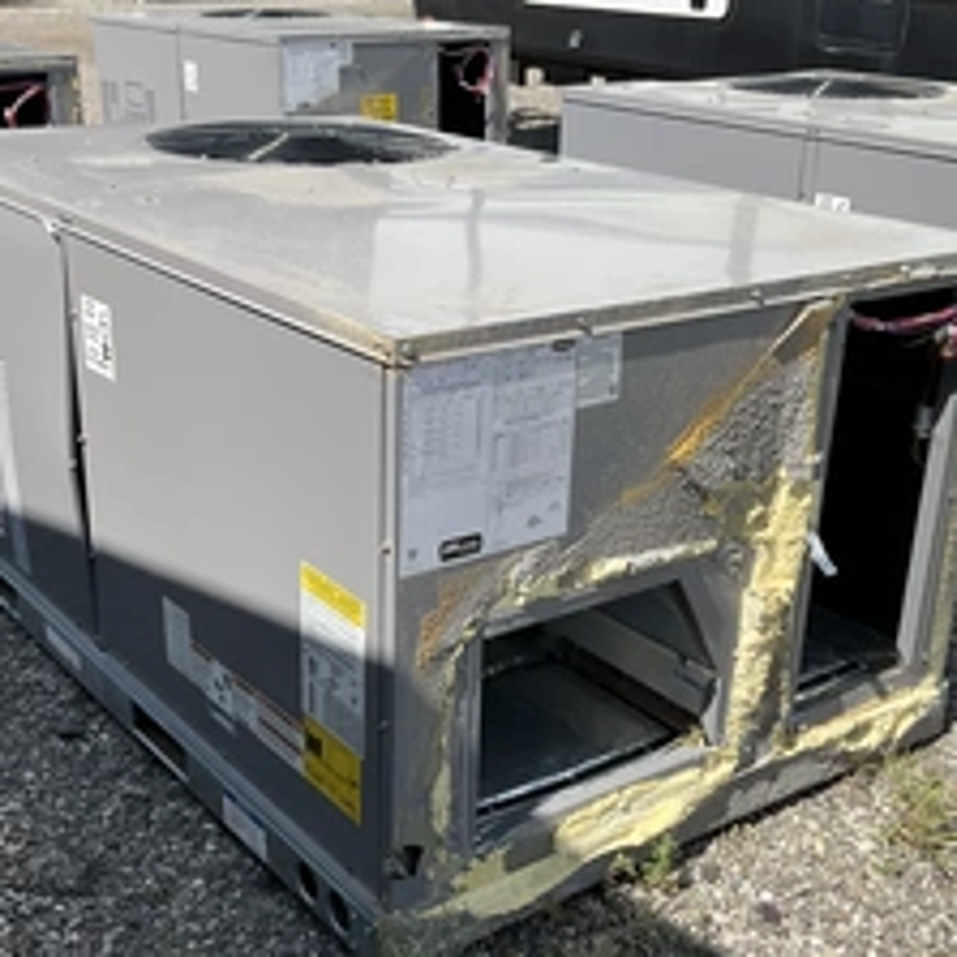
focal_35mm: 46
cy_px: 541
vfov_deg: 36.7
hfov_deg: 36.8
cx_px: 481
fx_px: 1439
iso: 25
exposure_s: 1/1984
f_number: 1.8
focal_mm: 3
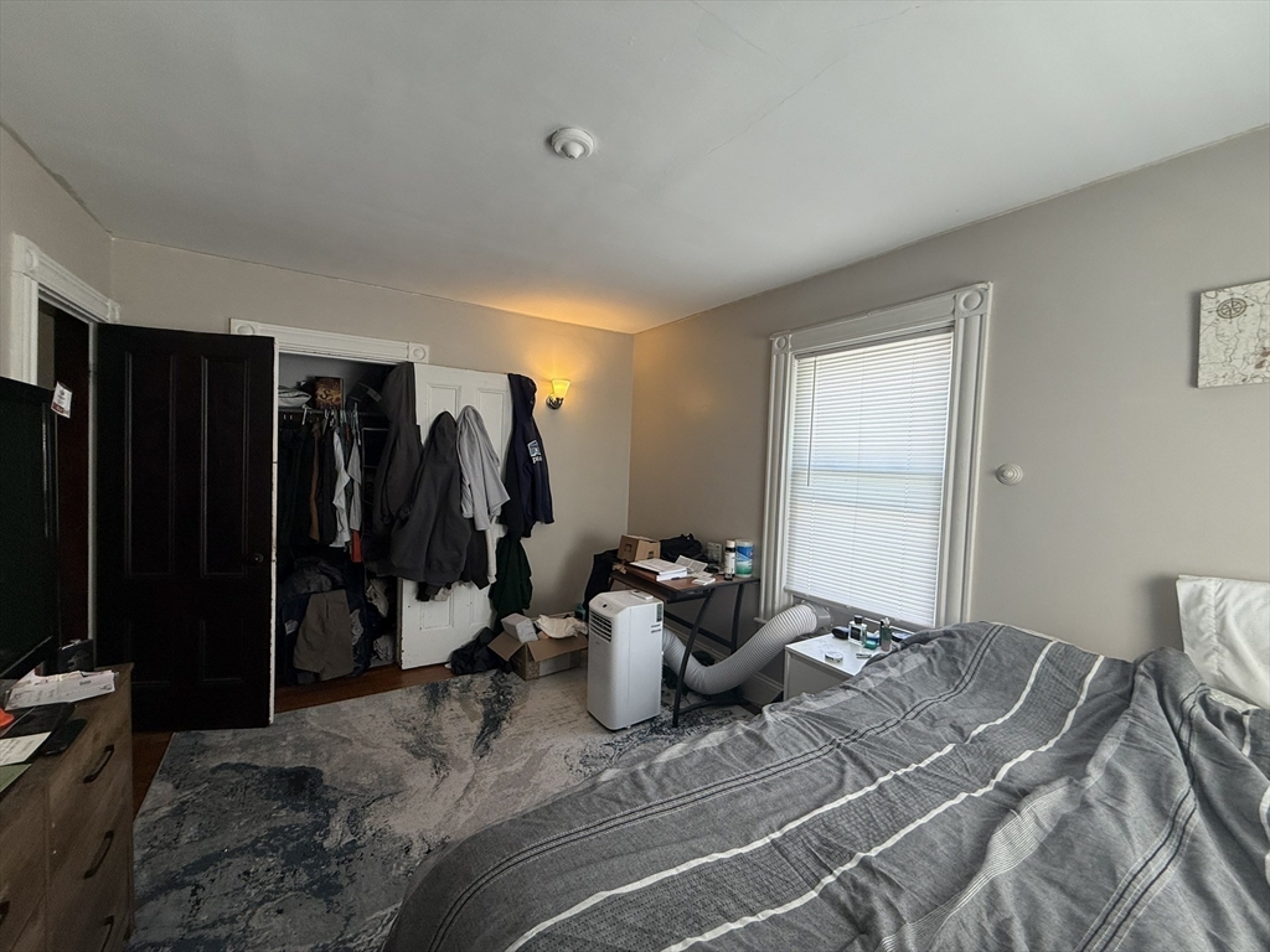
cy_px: 476
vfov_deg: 85.7
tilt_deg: -2.5
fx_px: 514
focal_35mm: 14
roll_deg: -2.4
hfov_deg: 102.1
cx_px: 635
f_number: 2.2
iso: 160
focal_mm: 2.22
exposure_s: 1/120
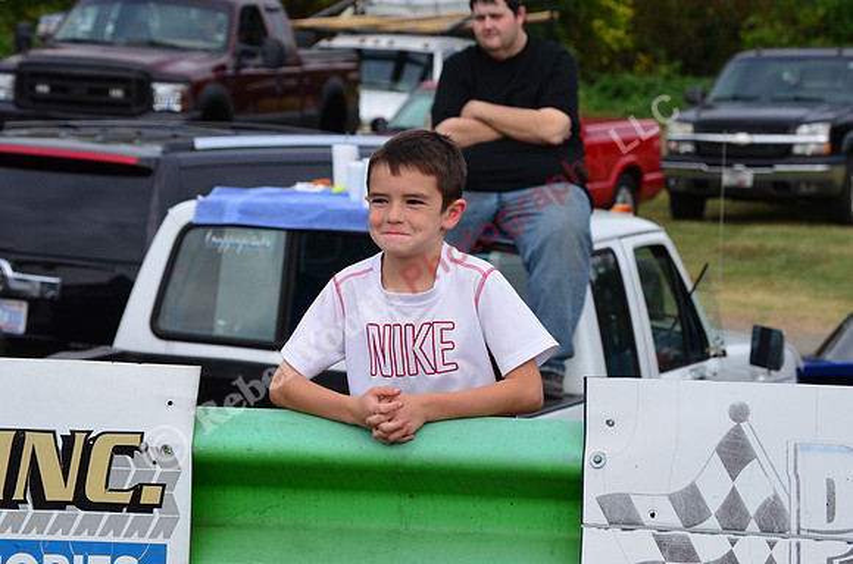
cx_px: 426
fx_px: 3724
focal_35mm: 158
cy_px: 282
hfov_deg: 13.1
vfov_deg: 8.7
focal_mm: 105
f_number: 9
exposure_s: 1/1250
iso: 1000
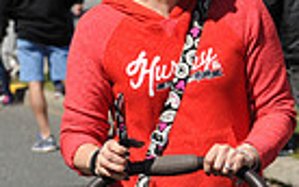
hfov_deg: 7.0
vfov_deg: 4.3
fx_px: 2434
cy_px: 374
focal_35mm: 299
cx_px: 260
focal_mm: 70
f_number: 5
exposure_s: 1/1000
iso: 200
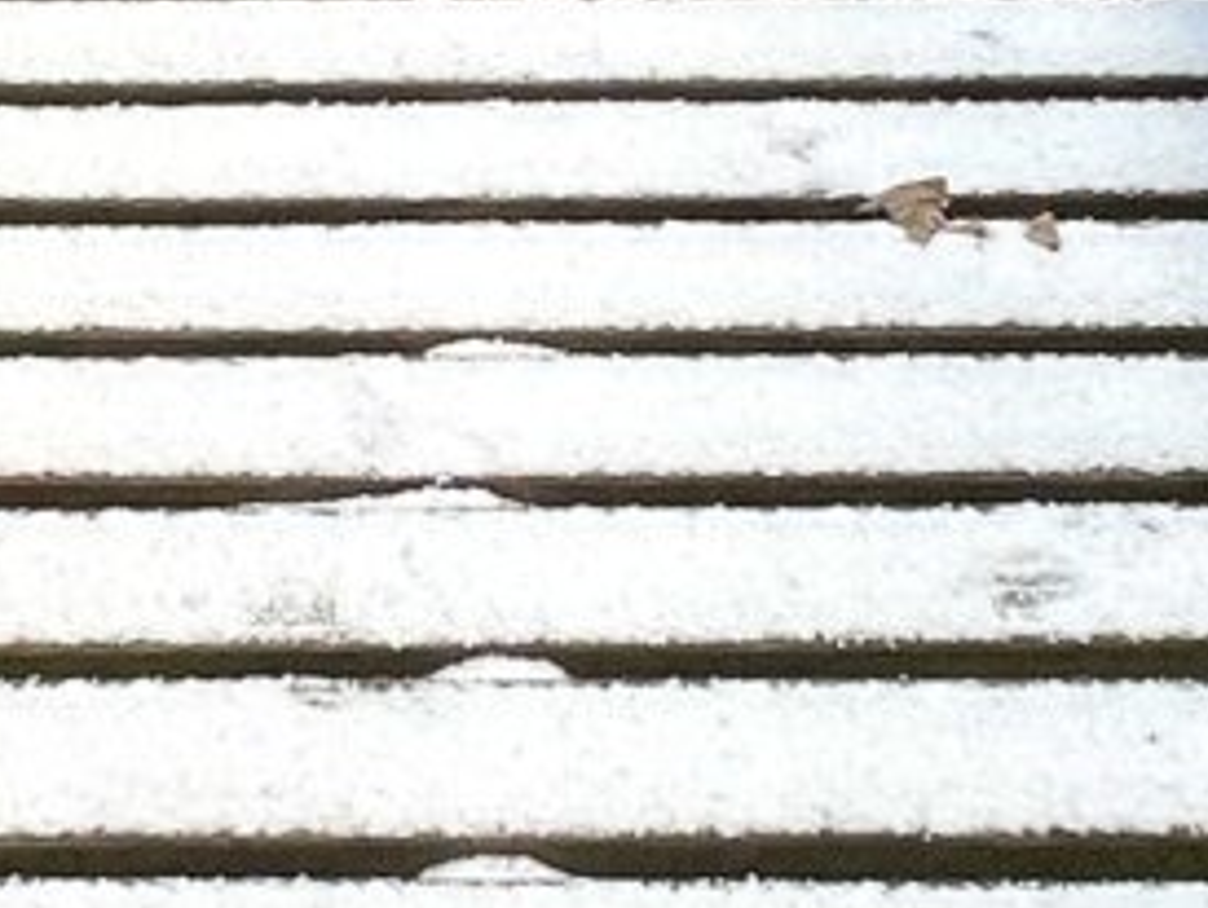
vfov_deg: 15.1
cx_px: 459
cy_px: 119
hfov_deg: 20.2
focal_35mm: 97
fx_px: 3388
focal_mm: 1.57
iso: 32
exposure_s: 1/99
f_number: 1.8
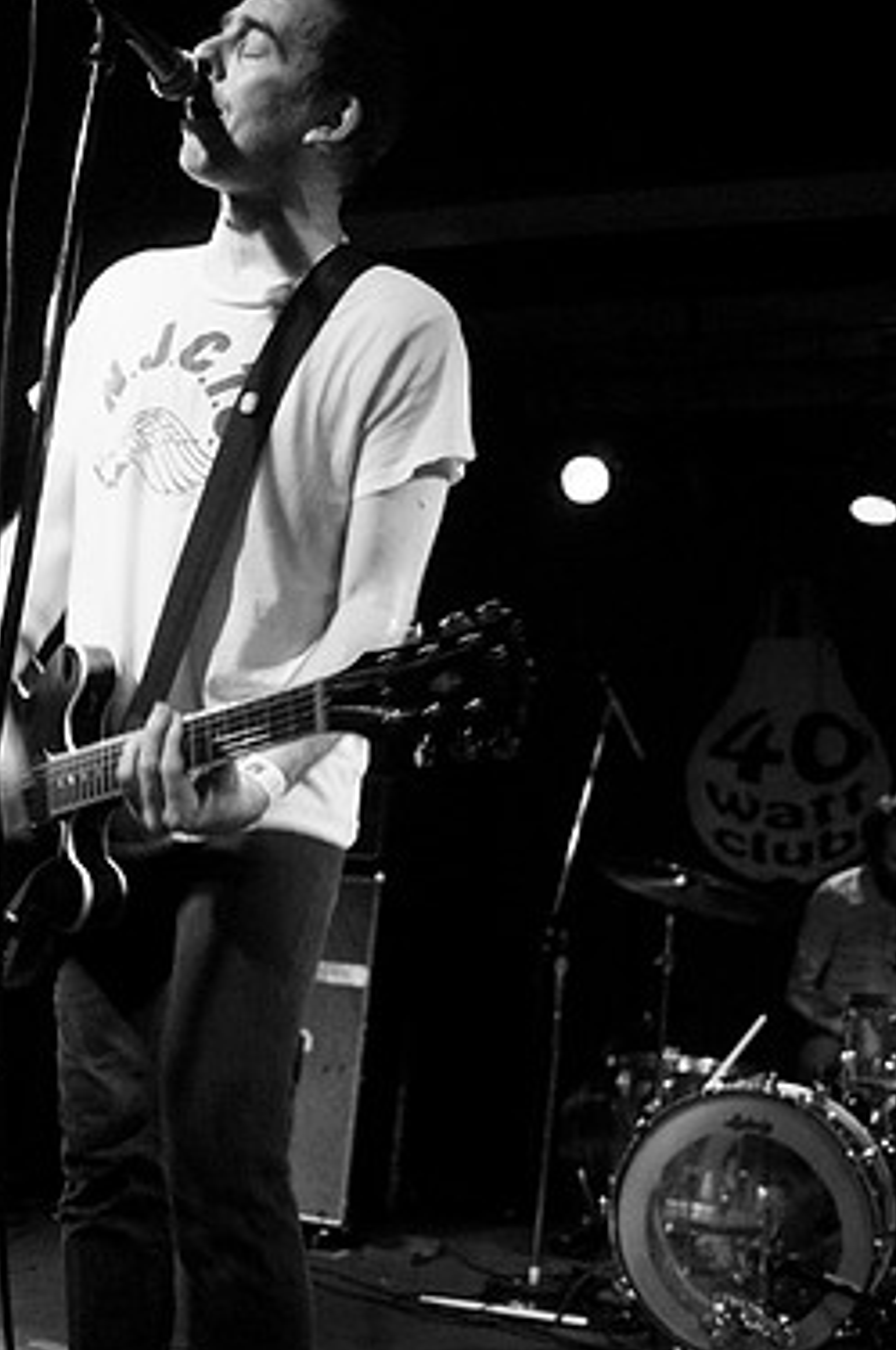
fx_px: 1348
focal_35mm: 36
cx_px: 459
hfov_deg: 36.8
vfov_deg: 53.2
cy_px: 680
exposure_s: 1/30
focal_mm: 20
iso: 800
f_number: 2.8
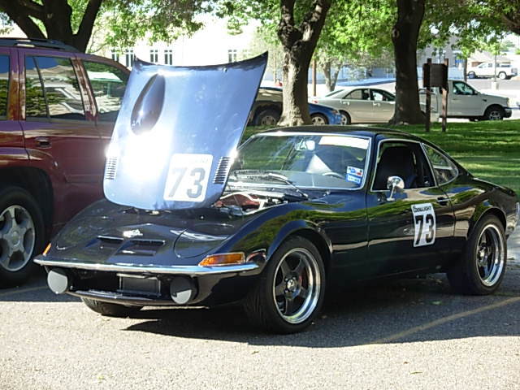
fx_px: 1562
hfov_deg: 18.9
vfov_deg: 14.2
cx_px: 260
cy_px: 195
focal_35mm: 104
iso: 50
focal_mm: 17.2
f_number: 4
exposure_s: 1/121
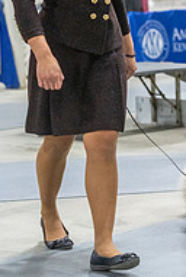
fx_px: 1344
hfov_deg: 7.9
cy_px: 28
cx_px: 190
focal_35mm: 174
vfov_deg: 11.7
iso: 6400
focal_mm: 74
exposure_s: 1/400
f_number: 3.2
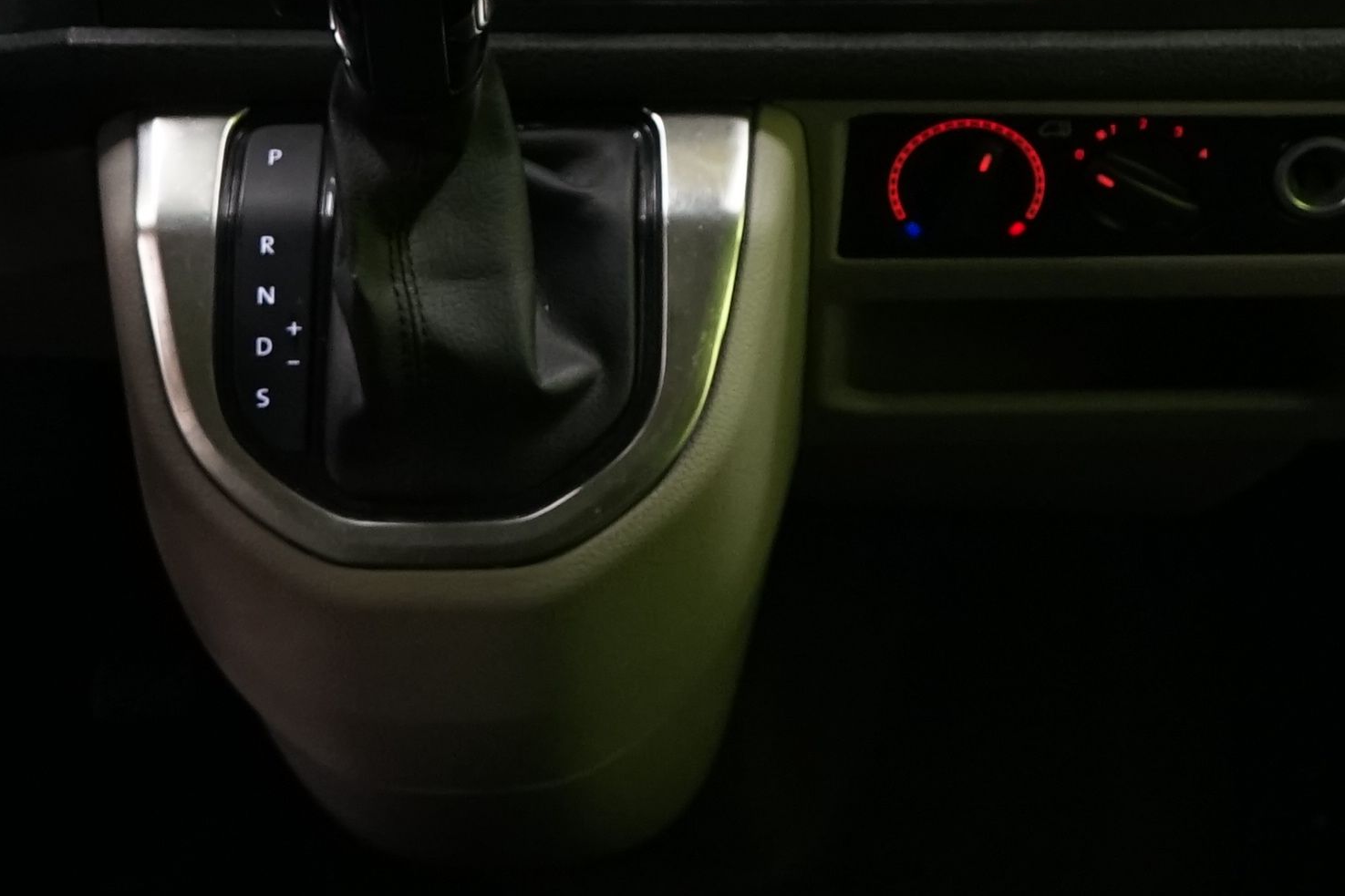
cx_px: 742
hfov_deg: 17.3
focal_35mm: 118
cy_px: -283
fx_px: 4408
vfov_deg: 11.3
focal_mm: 29
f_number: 5
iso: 1250
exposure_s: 1/20
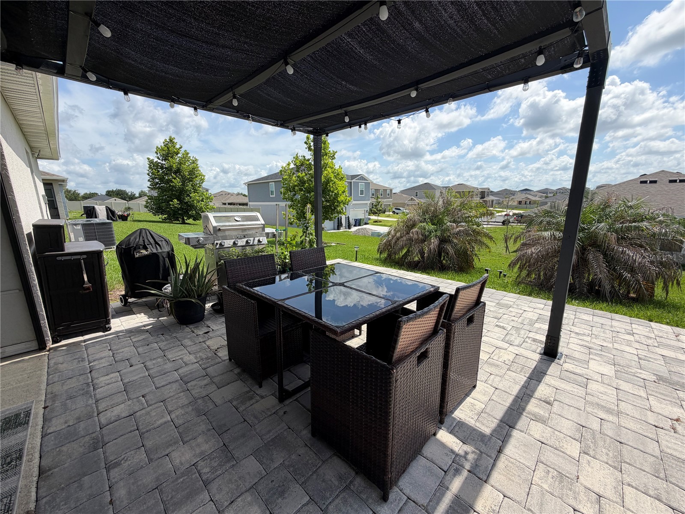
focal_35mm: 14
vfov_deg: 85.7
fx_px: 277
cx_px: 342
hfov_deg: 102.1
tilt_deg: -11.3
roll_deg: +1.3
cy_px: 257
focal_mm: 2.22
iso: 20
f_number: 2.2
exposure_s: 1/820
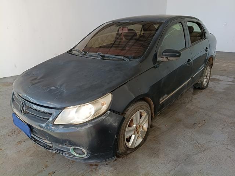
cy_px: 88
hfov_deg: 67.3
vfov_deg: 53.1
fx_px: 177
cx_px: 118
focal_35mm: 26
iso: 142
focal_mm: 4.81
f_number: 1.8
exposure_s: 1/136
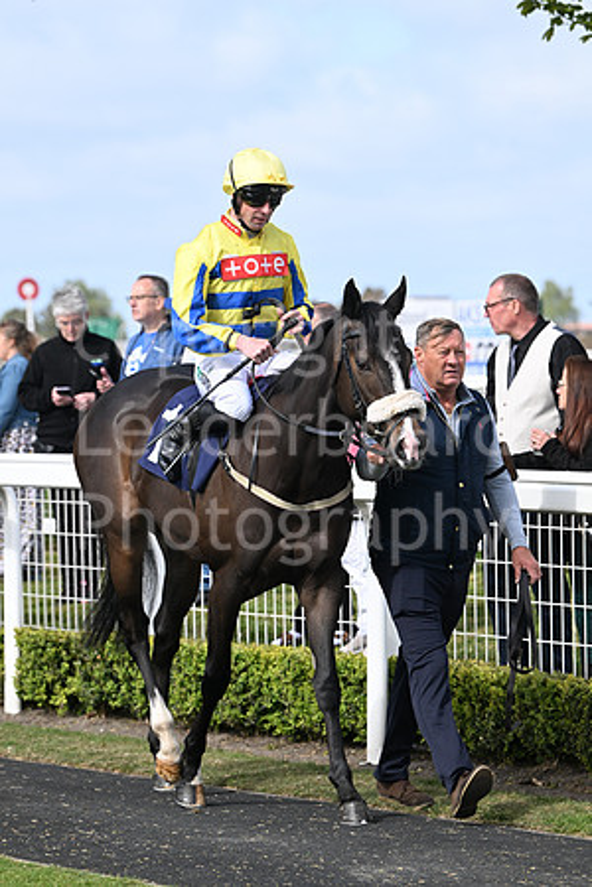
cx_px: 296
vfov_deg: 12.1
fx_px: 4193
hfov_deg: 8.1
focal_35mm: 170
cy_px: 444
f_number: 6.3
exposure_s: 1/800
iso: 400
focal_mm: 170
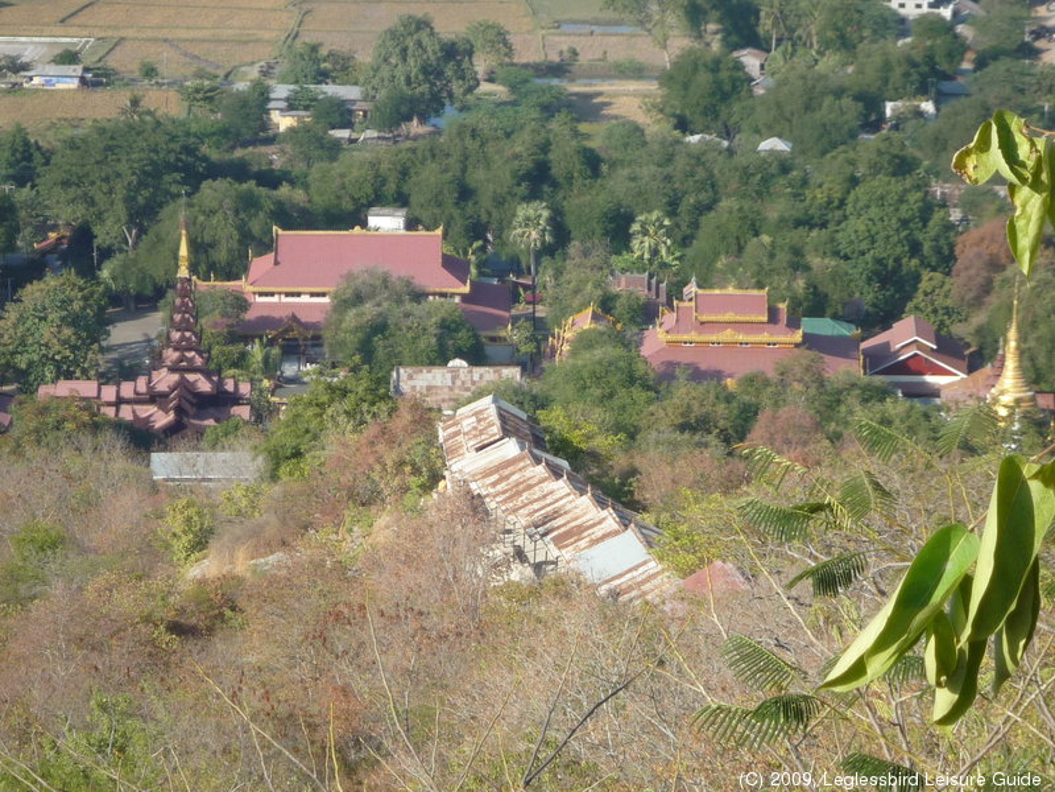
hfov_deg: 11.0
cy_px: 396
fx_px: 5486
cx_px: 528
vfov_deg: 8.2
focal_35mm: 180
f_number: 5.9
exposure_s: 1/200
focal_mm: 22
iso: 100
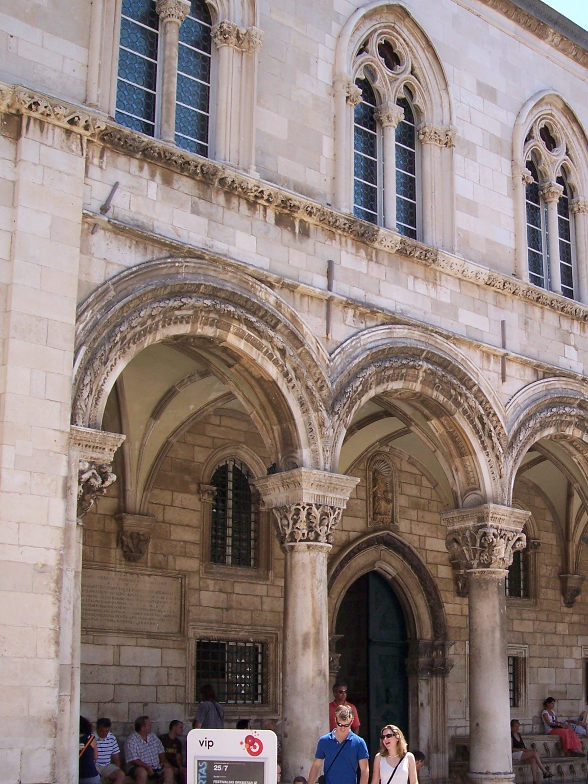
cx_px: 384
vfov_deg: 36.7
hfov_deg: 27.9
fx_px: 1178
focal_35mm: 52
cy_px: 470
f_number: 3.4
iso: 100
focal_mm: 8
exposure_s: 1/750
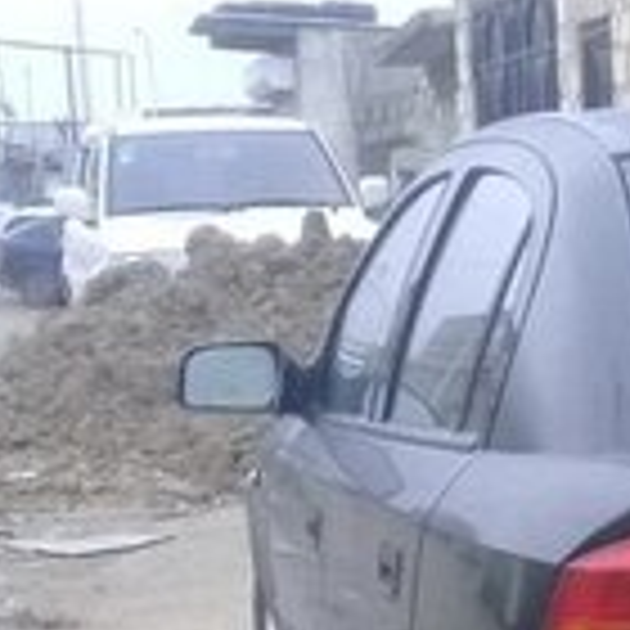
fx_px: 2656
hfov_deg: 12.2
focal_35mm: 129
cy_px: 1028
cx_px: 1210
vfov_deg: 12.6
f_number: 2.2
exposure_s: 1/120
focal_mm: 3.3
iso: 100
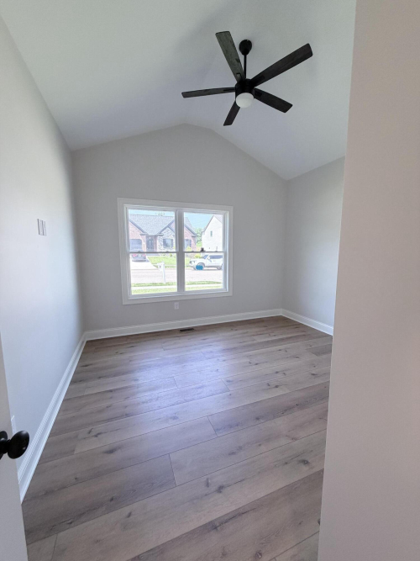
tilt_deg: -7.3
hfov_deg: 85.7
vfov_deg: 102.1
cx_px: 210
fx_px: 227
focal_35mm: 14
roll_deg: -0.2
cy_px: 280
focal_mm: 2.22
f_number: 2.2
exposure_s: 1/120
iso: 200
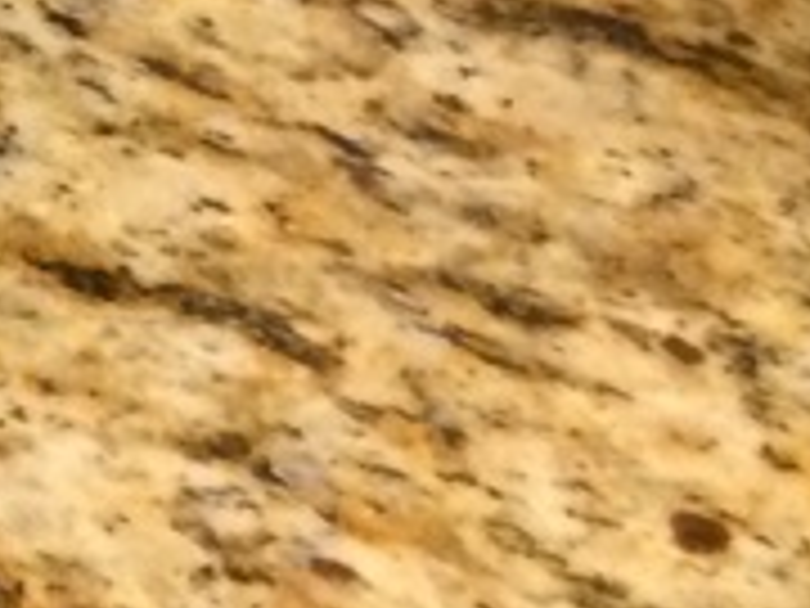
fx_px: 4001
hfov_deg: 9.6
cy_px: -585
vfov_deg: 8.3
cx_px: -1404
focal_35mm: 171
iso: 320
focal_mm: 4.12
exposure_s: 1/30
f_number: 2.2
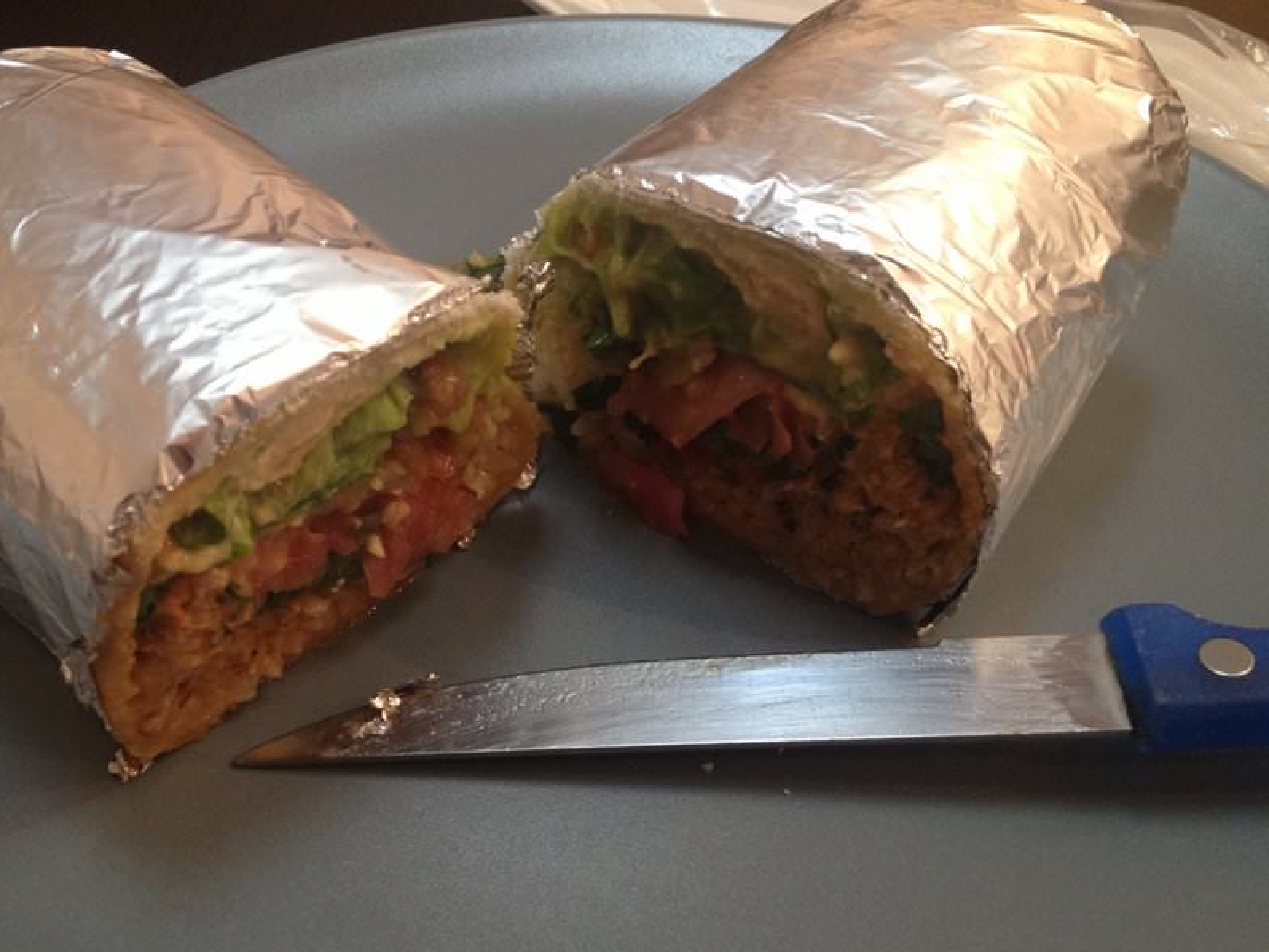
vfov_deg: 32.2
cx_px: 517
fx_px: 1650
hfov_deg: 41.9
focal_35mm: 45
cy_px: 427
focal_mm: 4.28
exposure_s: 1/20
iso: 125
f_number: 2.4
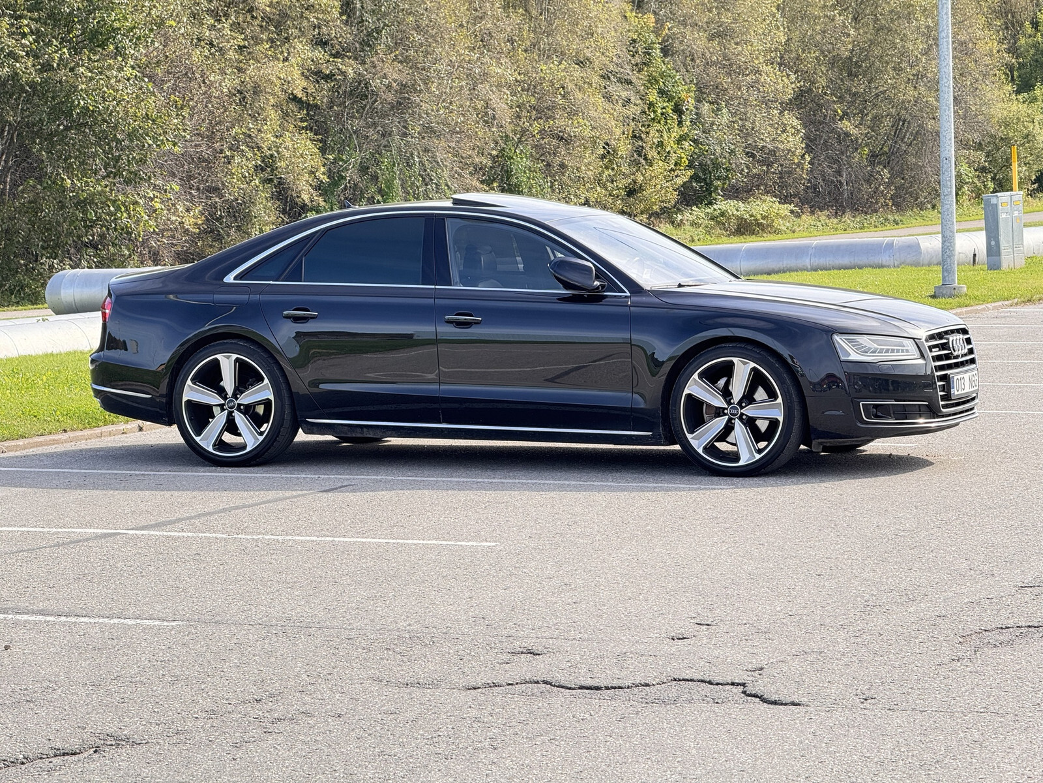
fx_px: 3616
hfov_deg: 16.4
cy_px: 392
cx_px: 522
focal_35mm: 120
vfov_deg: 12.3
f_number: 2.8
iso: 50
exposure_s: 1/226
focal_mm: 15.66
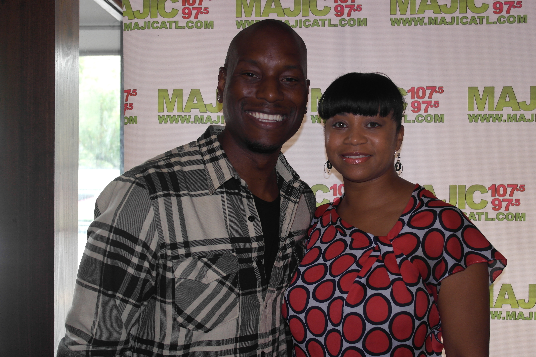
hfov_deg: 45.4
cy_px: 174
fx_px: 640
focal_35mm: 43
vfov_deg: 31.2
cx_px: 286
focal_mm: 26
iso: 400
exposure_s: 1/50
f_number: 4
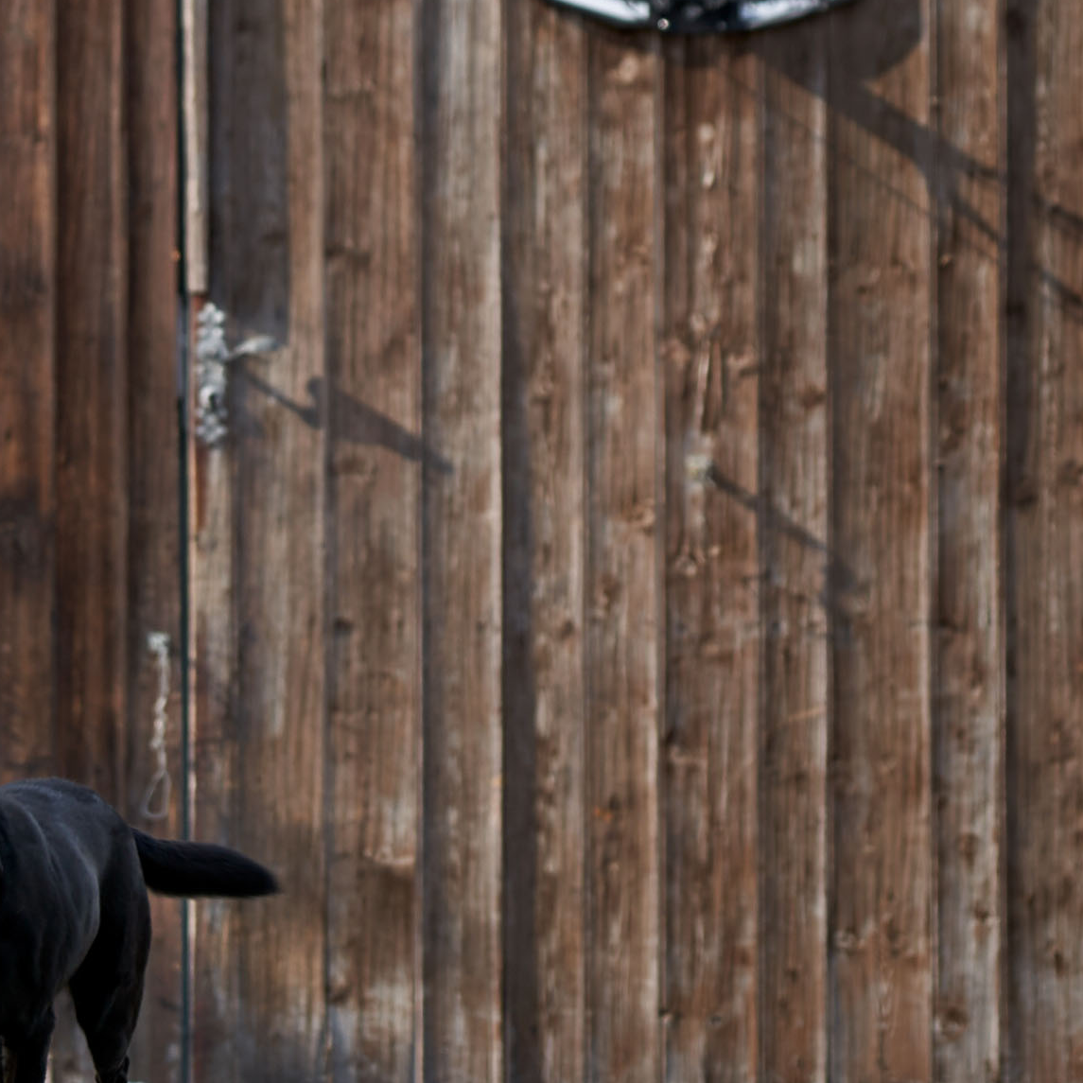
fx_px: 17804
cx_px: 472
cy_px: -267
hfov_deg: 3.5
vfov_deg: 3.5
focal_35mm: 503
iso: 50
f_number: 5
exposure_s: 1/160
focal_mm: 116
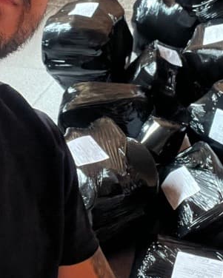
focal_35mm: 70
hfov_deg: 21.8
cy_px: 64
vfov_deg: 26.7
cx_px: 95
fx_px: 577
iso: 500
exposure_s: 1/30
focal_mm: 2.71
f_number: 2.2
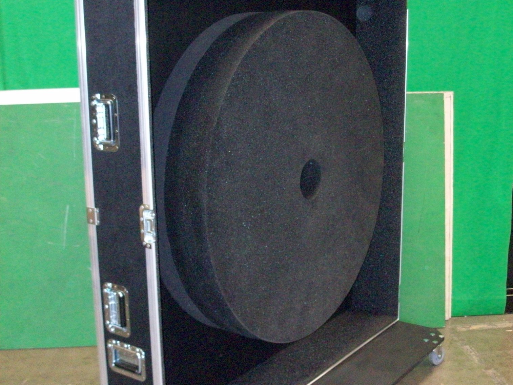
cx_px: 260
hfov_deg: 41.2
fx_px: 682
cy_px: 187
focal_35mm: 46
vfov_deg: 31.5
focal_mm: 5.7
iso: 320
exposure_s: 1/60
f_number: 2.8
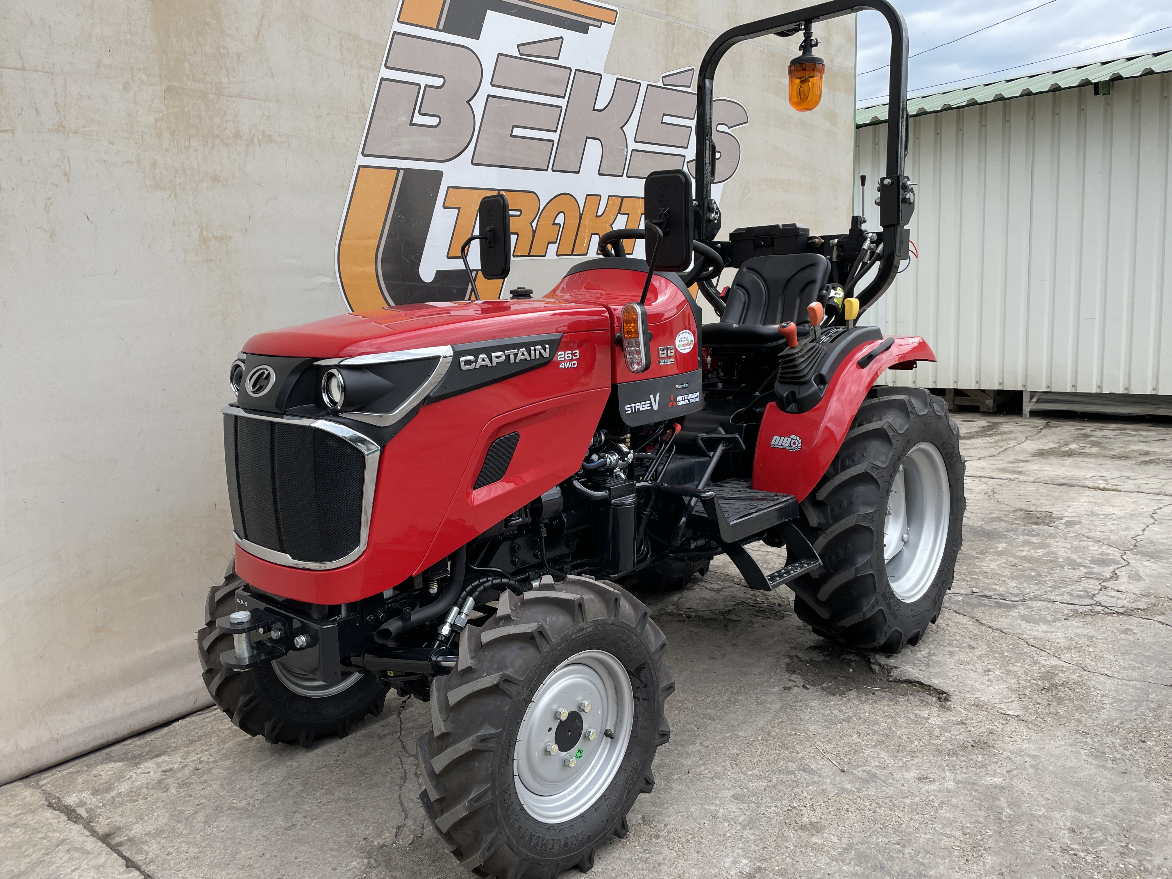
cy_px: 440
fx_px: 880
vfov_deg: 53.1
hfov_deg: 67.3
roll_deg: +2.6
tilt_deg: -10.6
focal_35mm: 26
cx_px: 586
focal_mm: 4.2
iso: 32
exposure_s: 1/670
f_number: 1.6
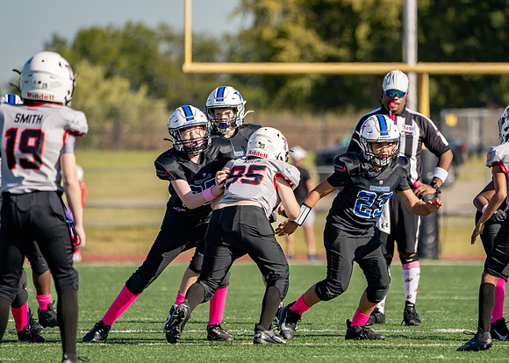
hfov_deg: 3.9
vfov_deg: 2.8
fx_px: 7445
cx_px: 333
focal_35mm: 515
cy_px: 178
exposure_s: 1/2000
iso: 320
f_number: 5.6
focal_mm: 400
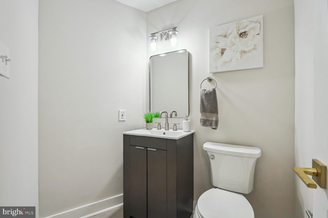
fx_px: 146
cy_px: 109
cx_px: 164
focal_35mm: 16
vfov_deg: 73.7
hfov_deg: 96.7
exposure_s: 1/200
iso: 800
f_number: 8
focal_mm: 16
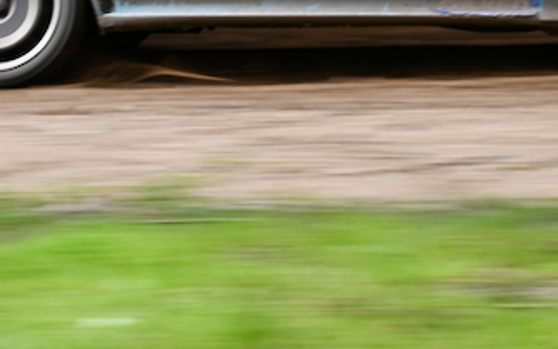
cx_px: 421
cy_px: -125
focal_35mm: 195
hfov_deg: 10.7
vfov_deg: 6.7
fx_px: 2966
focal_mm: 50
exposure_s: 1/50
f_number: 8
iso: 100
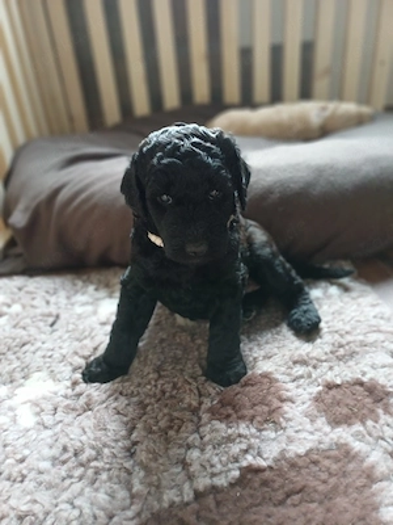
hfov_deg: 54.9
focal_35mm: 25
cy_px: 262
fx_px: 378
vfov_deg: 69.4
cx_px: 196
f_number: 1.8
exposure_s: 1/33.4
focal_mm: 4.65
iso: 250
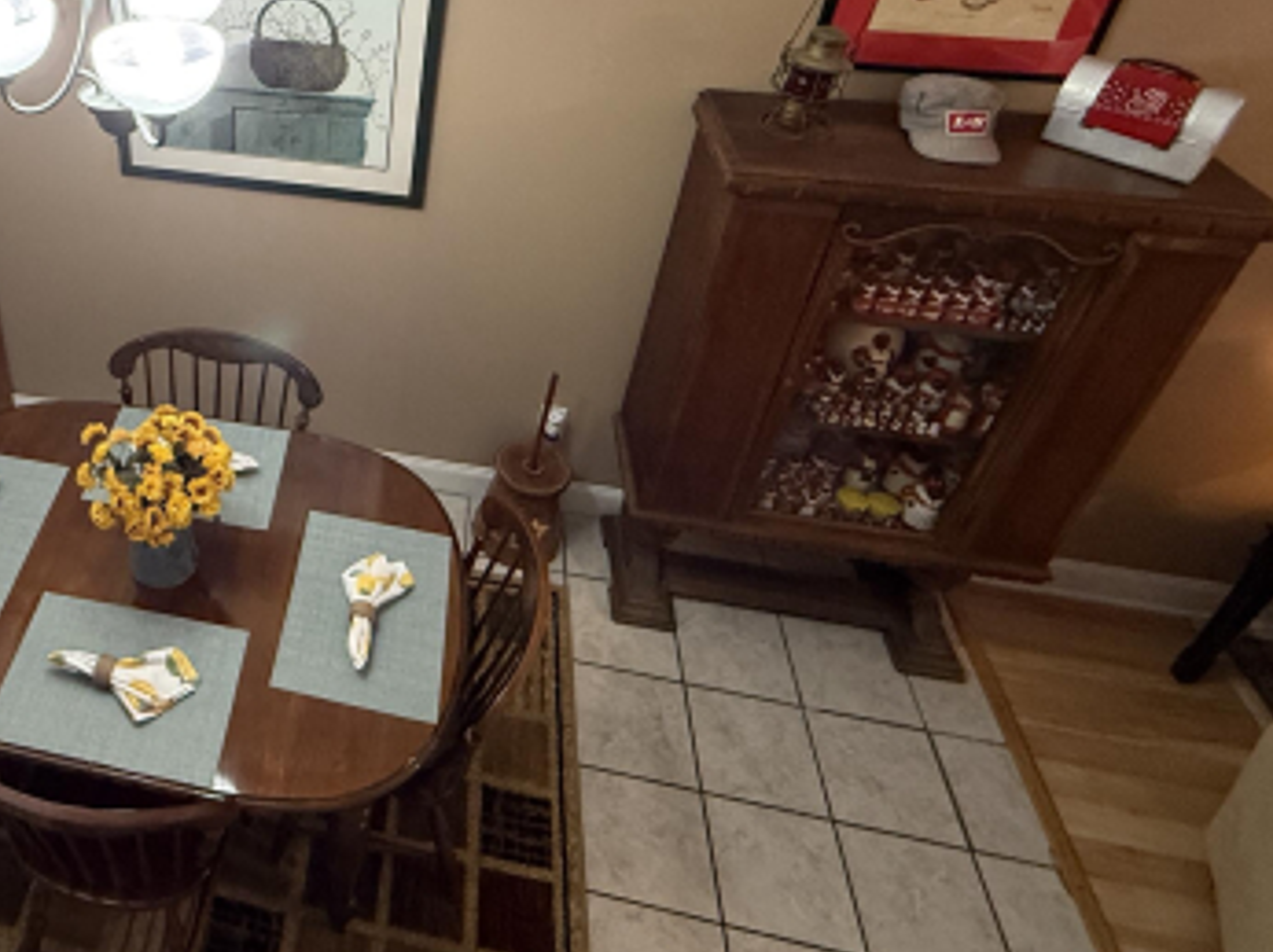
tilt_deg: -30.5
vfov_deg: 49.0
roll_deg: +1.2
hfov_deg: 59.6
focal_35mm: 27
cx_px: 234
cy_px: 221
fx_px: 992
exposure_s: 1/60
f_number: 2.2
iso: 500
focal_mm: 2.22
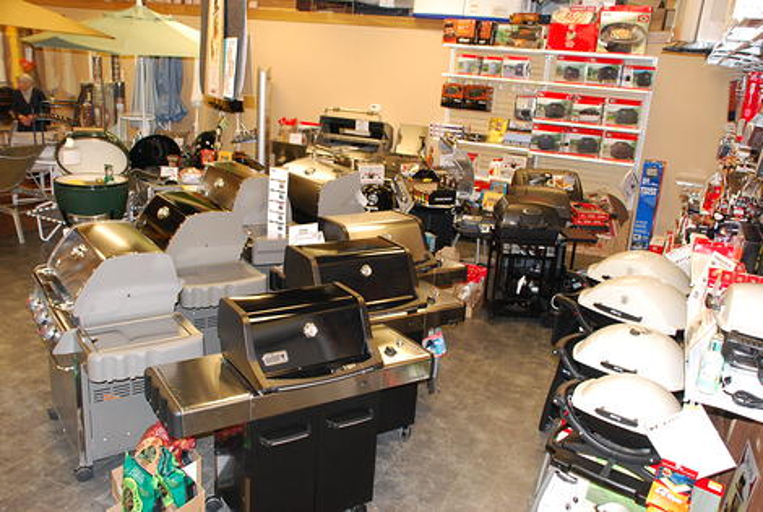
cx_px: 382
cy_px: 256
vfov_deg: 40.1
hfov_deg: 57.1
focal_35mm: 33
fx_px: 701
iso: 800
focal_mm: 22
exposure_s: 1/60
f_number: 3.8
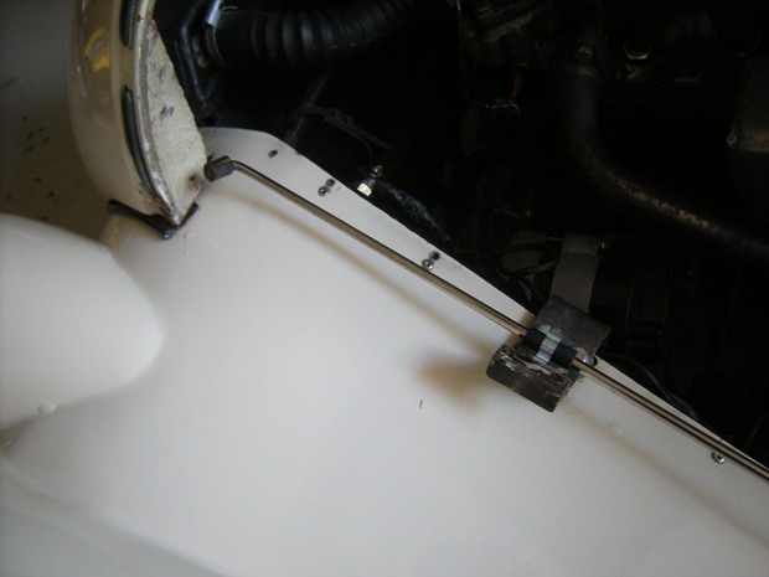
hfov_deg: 63.4
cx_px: 384
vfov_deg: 49.7
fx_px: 622
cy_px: 288
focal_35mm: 28
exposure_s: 1/56.4
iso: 320
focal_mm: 4.7
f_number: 2.8
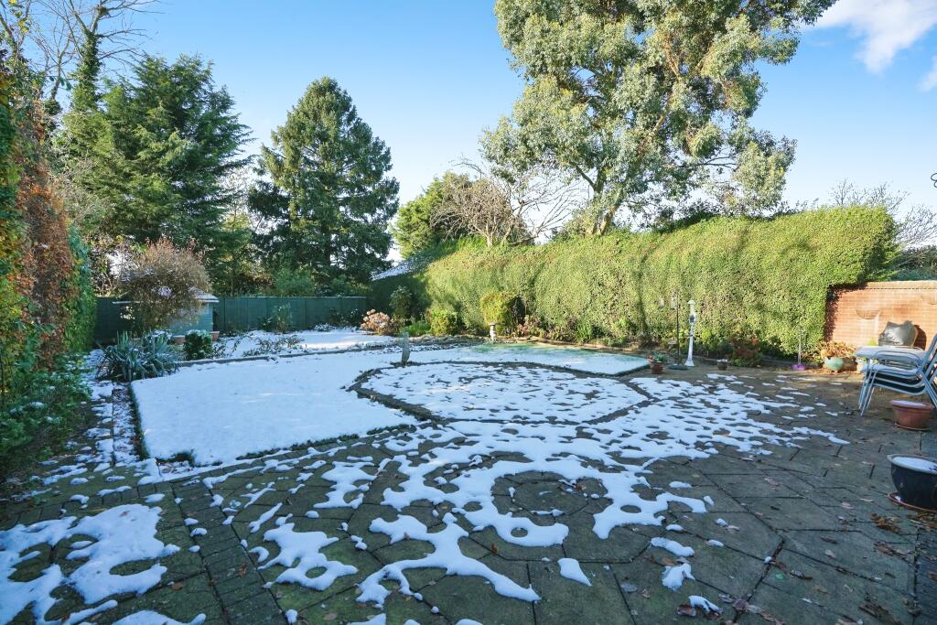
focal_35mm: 16
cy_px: 312
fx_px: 416
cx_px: 468
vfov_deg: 73.8
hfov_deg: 96.7
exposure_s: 1/1600
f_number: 7.1
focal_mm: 16
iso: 2000
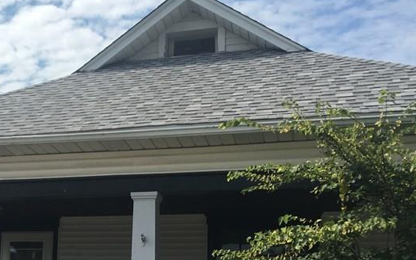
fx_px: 680
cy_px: 260
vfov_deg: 20.9
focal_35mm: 60
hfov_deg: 33.0
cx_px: 83
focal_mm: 4.15
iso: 25
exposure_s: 1/2198
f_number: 2.2
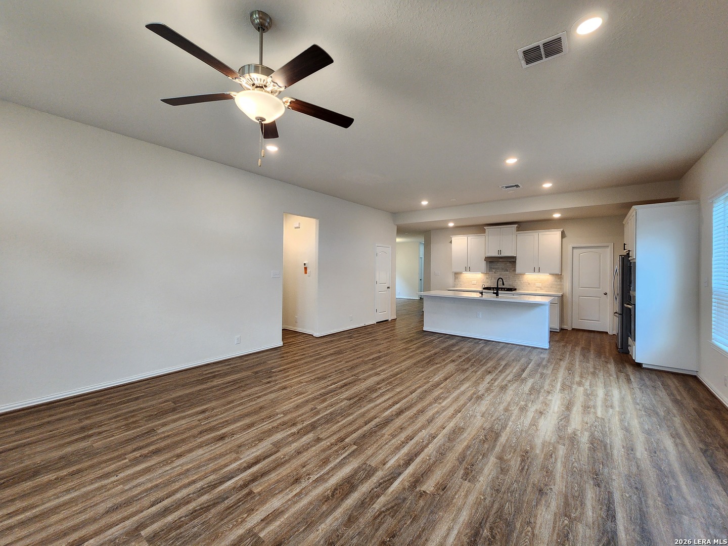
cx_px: 364
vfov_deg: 89.9
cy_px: 273
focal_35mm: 13
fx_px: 273
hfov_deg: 106.2
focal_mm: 2.2
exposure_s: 1/60
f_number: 2.2
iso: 160
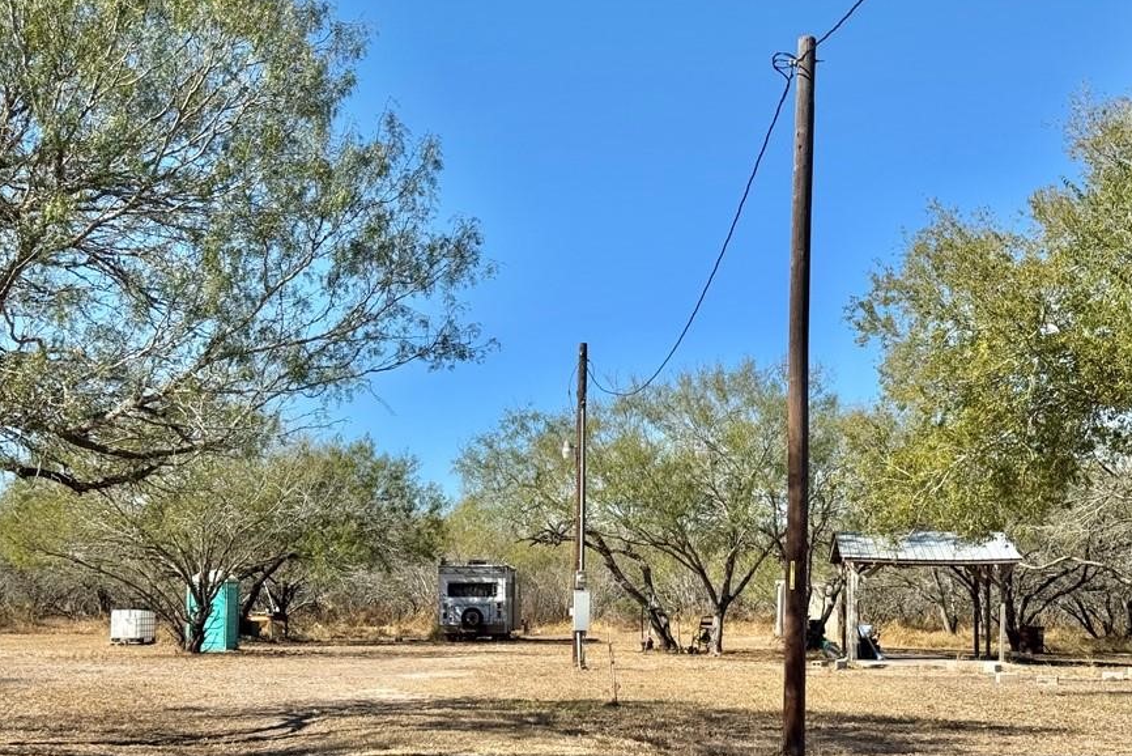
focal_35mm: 59
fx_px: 1856
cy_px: 468
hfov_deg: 33.9
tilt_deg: +3.0
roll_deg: -0.8
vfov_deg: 23.0
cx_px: 643
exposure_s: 1/3610
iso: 64
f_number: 1.78
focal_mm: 6.76
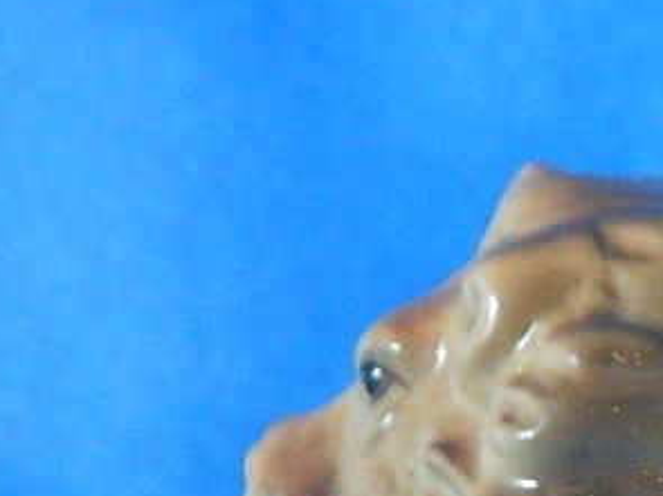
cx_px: 737
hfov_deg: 8.1
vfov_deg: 6.0
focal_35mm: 243
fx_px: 4652
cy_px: 799
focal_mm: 12.6
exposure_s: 1/25
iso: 400
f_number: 4
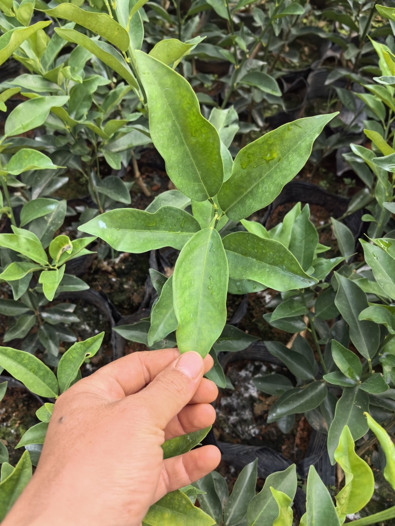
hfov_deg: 51.3
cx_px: 198
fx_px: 411
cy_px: 263
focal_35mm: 27
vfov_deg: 65.3
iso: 50
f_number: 2
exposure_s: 1/407
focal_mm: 5.72
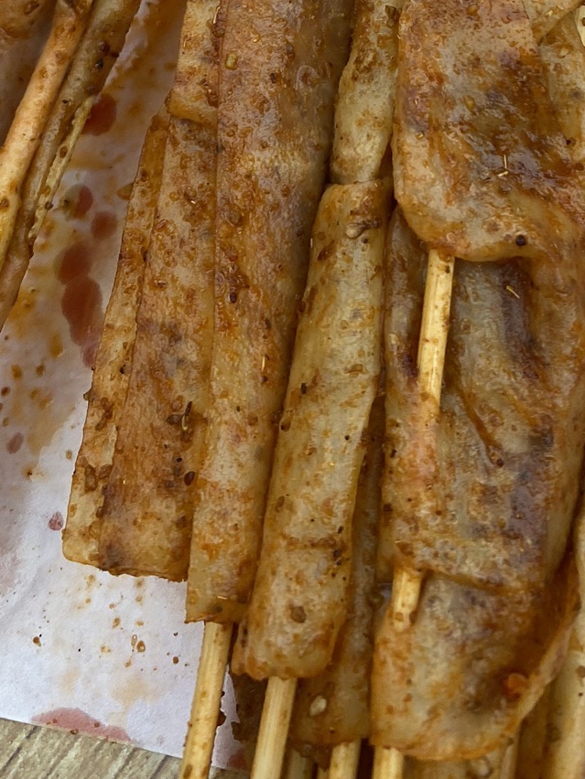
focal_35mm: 61
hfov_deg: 24.0
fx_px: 1375
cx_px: 338
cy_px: -112
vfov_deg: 28.3
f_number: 1.8
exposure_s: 1/121
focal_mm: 4.25
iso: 64
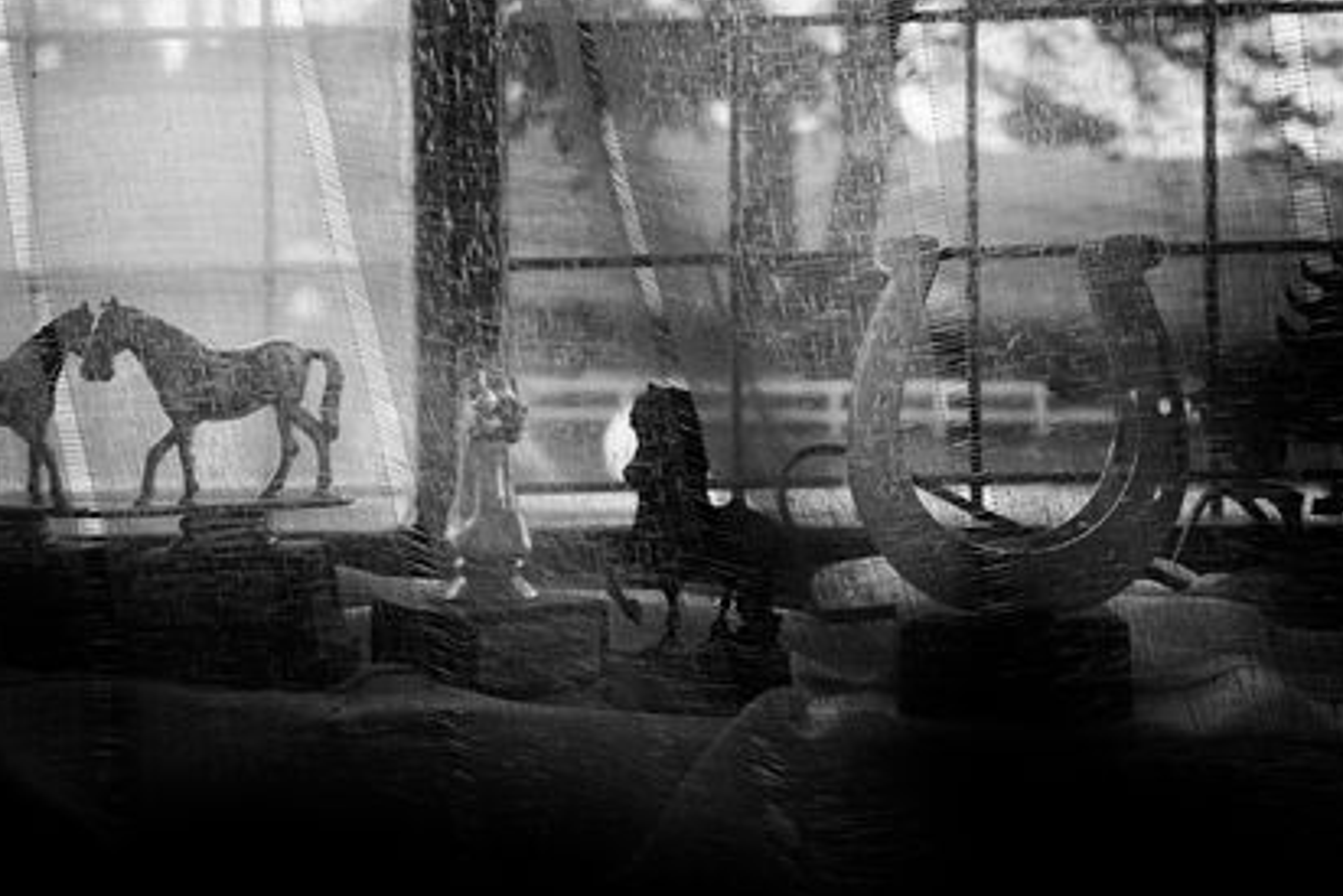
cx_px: 515
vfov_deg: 26.5
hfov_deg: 38.7
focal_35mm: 51
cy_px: 391
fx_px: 1903
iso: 320
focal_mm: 35
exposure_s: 1/80
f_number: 8
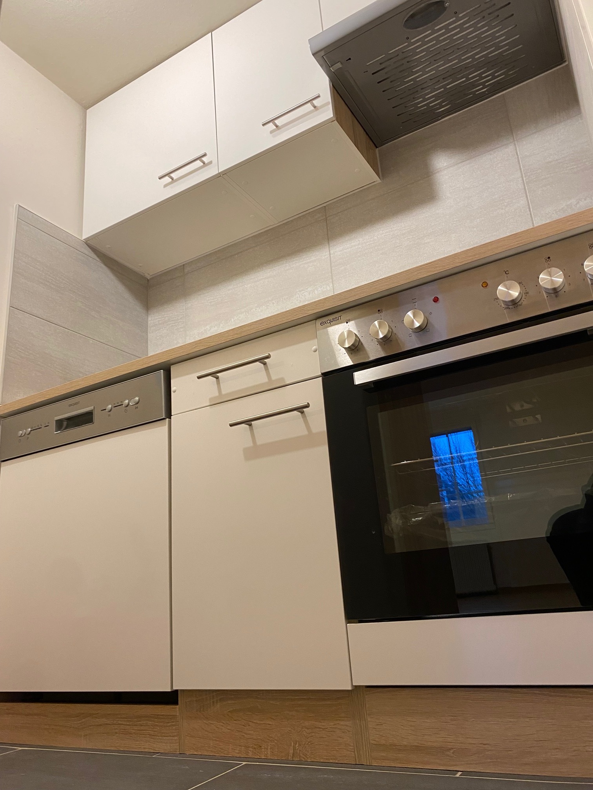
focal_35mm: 26
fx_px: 594
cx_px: 296
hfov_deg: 53.1
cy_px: 395
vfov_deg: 67.3
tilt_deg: +19.4
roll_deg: +4.1
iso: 160
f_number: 1.8
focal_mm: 4.25
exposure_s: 1/50
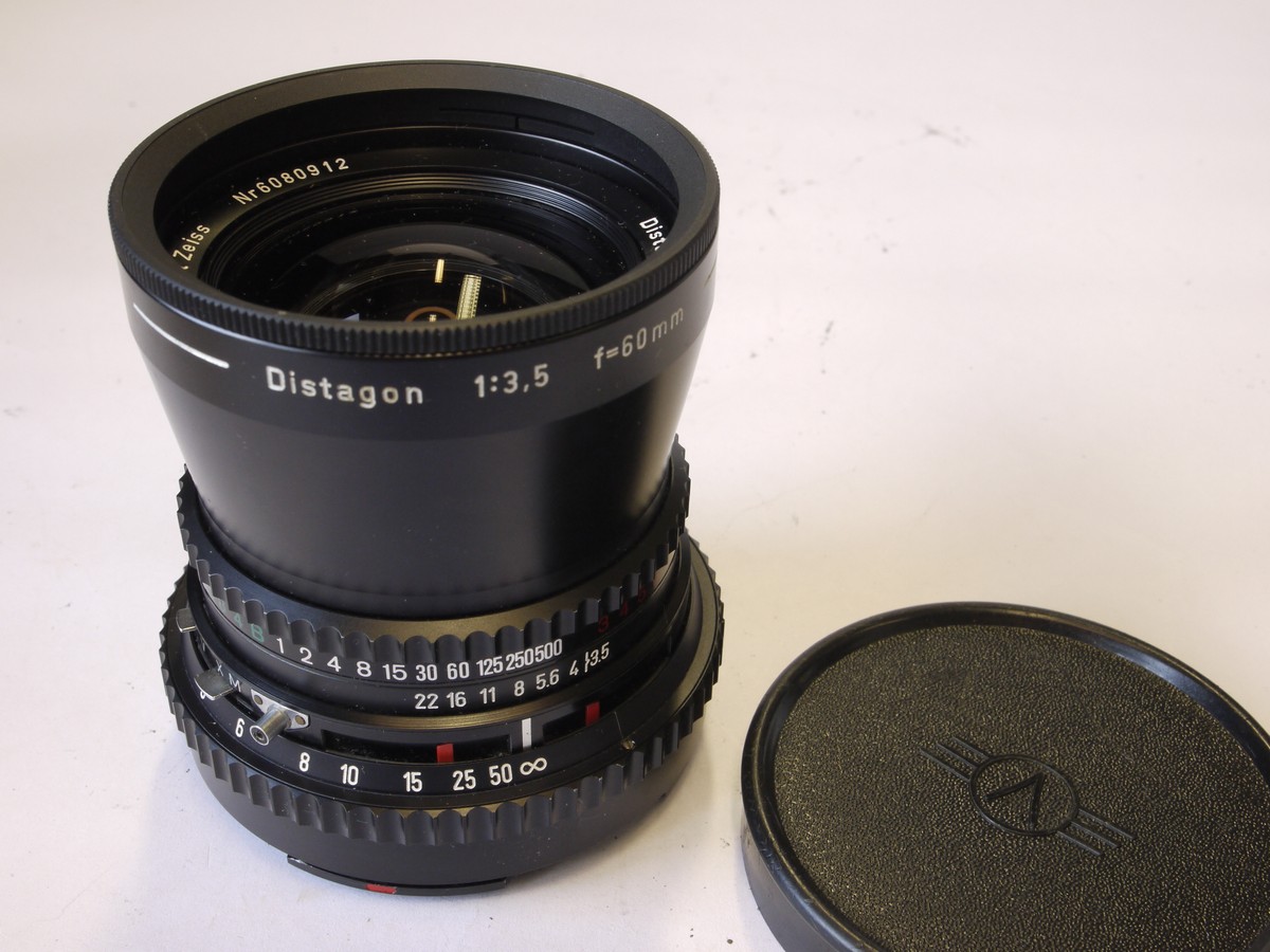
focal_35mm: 46
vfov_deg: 31.5
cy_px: 476
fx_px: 1688
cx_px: 635
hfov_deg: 41.2
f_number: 11
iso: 400
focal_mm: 23
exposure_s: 1/10
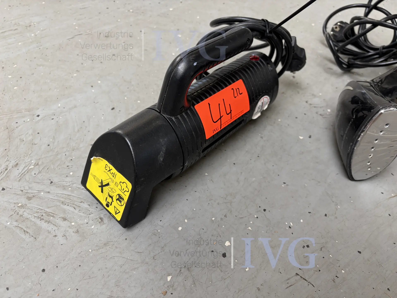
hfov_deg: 67.3
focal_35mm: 26
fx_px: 298
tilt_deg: -47.6
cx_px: 198
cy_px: 149
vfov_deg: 53.1
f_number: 1.6
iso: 125
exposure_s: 1/90
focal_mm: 5.96
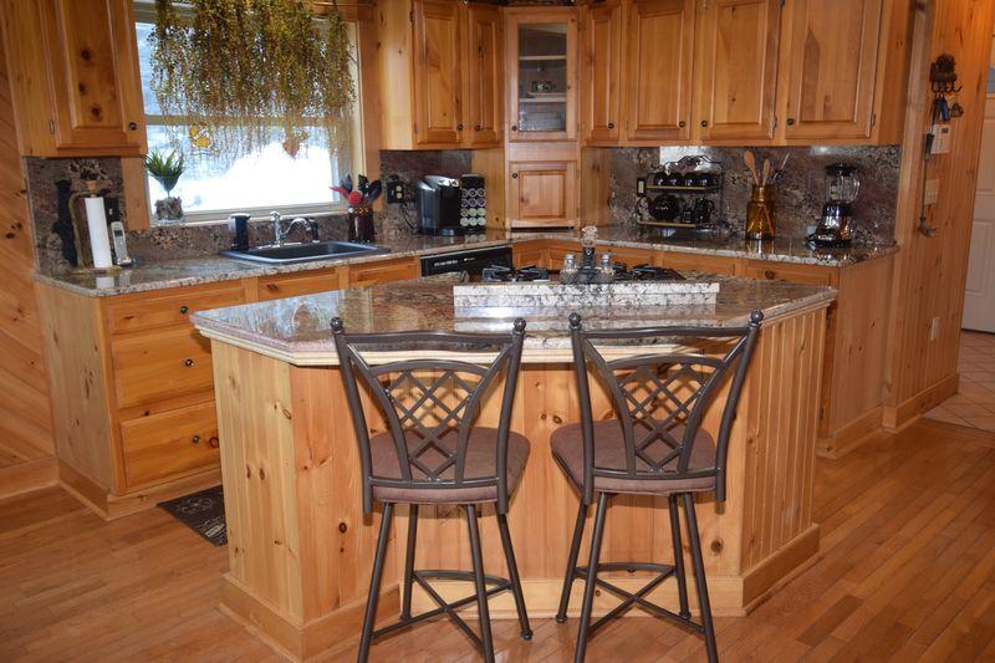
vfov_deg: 43.6
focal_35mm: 30
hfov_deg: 61.9
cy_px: 332
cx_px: 498
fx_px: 829
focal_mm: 20
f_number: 4.5
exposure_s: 1/80
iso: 800
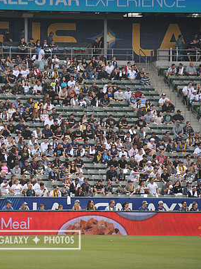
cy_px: 134
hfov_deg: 5.8
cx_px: 31
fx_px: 1975
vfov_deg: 7.8
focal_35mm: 255
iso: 320
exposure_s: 1/2500
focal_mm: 175
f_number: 3.5
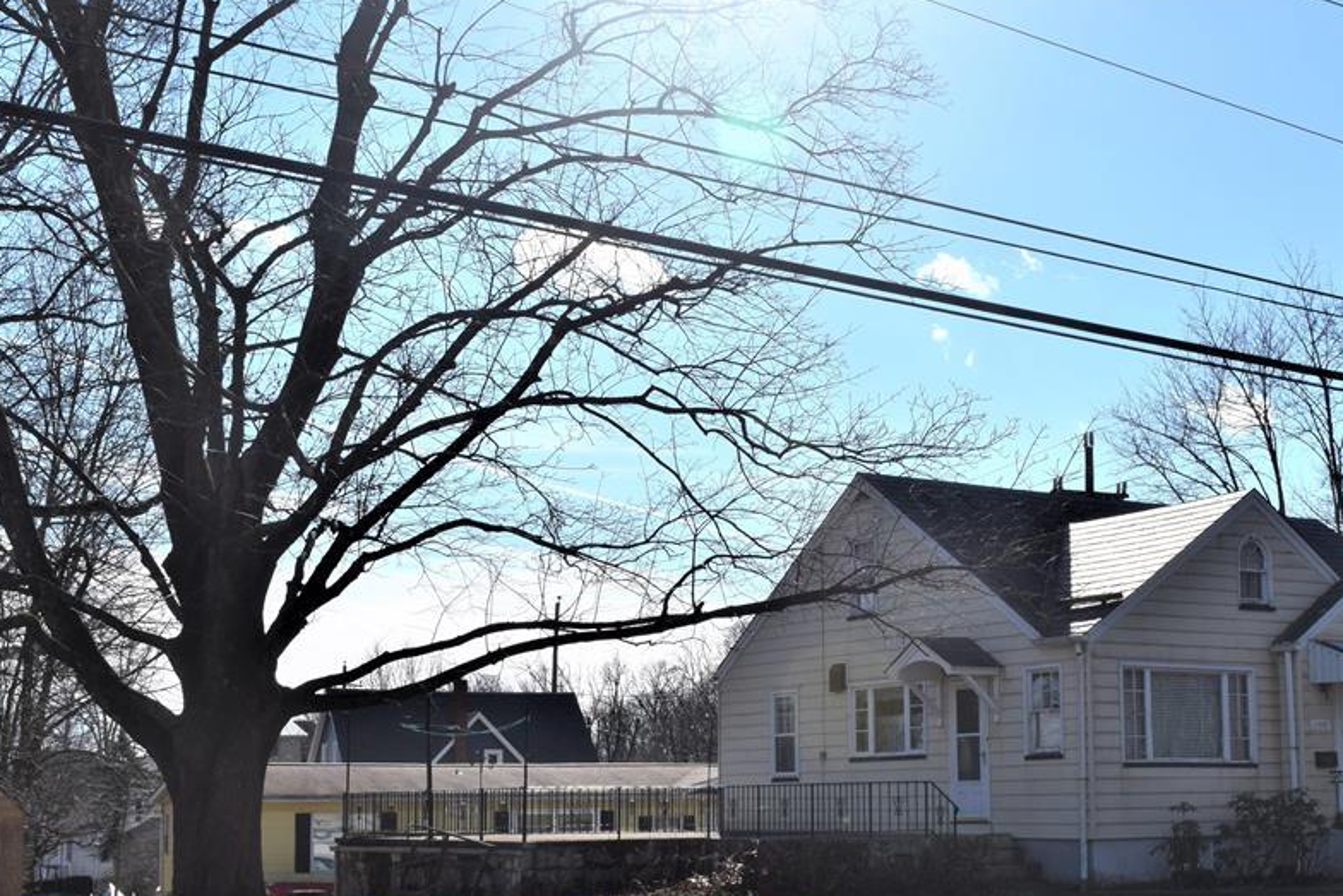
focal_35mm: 54
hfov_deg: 36.7
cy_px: 600
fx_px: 2015
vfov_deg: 24.9
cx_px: 839
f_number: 11
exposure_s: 1/500
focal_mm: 26
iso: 200
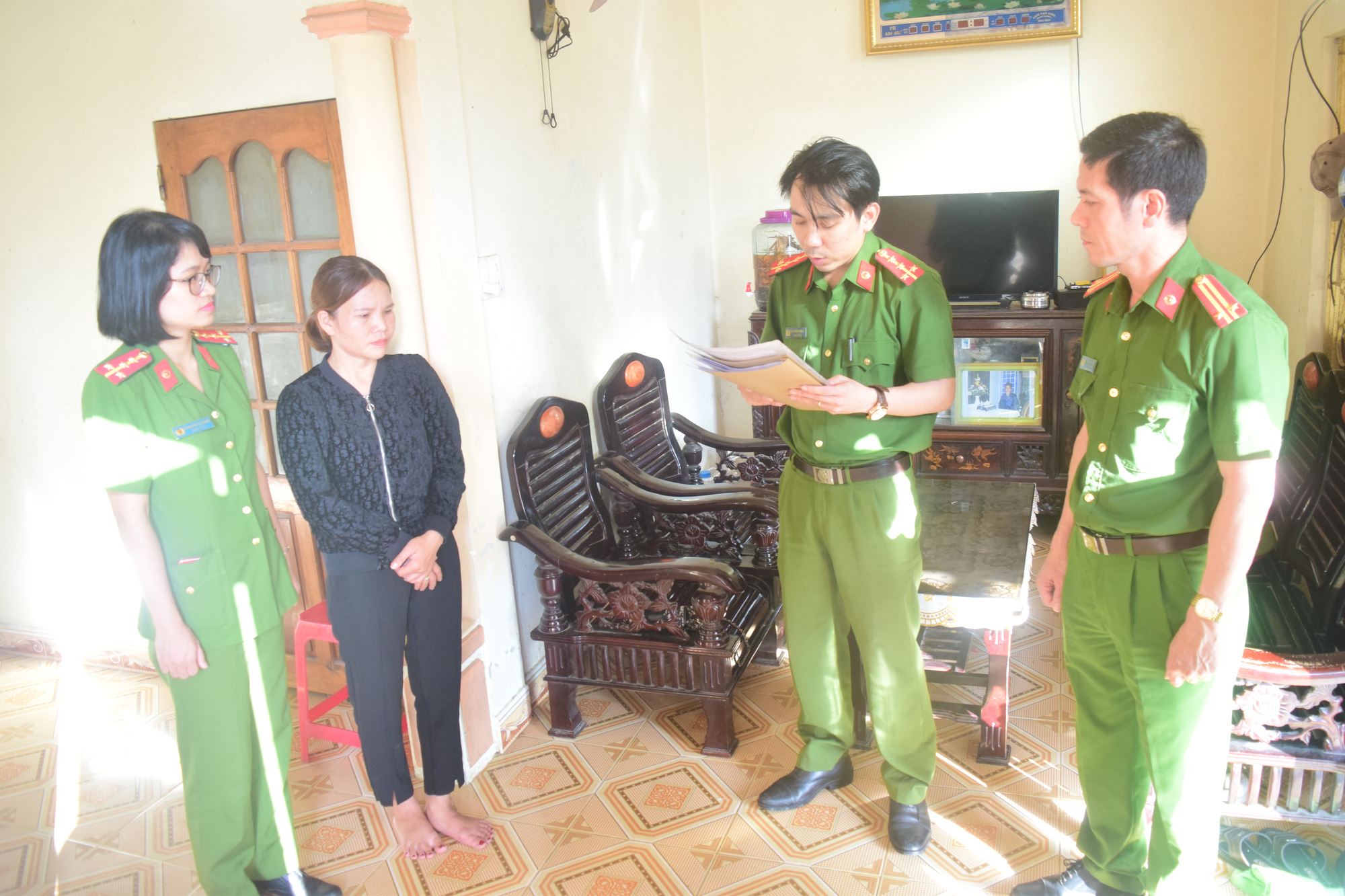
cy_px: 448
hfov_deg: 67.4
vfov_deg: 47.9
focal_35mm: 27
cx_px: 672
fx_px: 1009
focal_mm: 18
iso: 1000
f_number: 4.5
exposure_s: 1/100
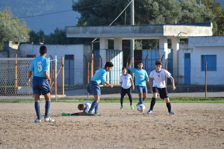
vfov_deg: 4.6
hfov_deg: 6.9
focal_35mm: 300
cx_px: 112
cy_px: 74
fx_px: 1866
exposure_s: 1/800
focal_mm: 200
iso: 400
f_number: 6.3
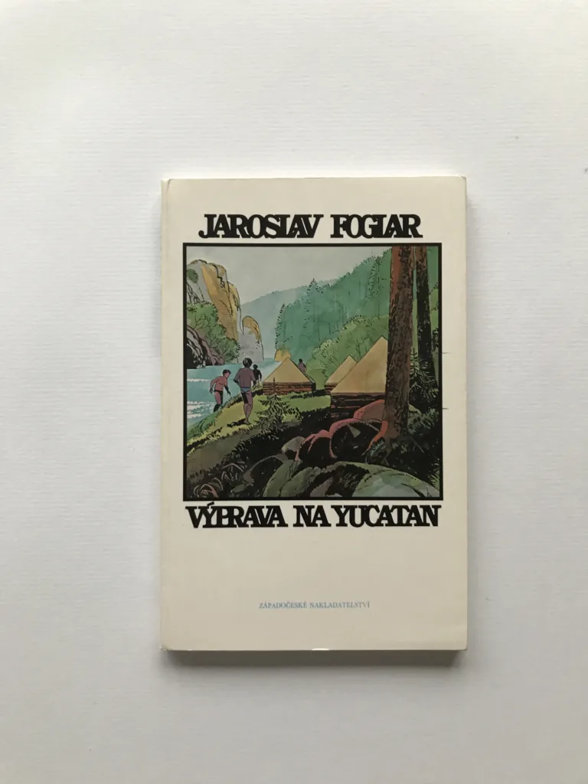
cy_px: 392
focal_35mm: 28
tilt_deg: -89.7
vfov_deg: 63.4
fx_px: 634
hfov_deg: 49.7
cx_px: 294
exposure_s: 1/17
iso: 40
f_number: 1.8
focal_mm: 3.99
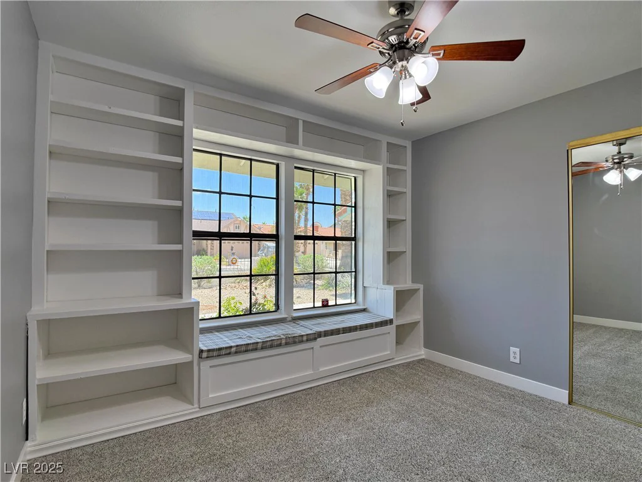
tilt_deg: +1.2
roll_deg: -0.3
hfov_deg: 71.6
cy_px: 241
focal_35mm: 24
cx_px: 321
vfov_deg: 56.8
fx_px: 445
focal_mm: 6.76
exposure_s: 1/227
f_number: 1.78
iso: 125
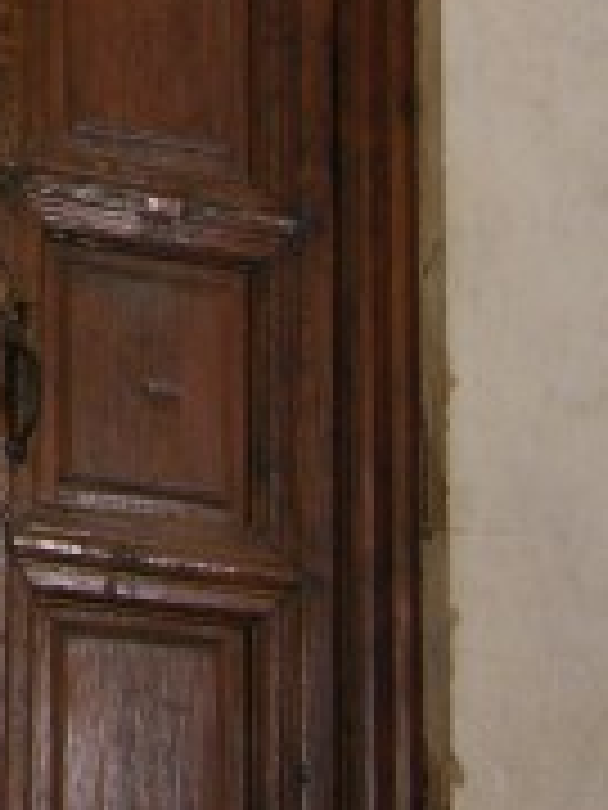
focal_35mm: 149
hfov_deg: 9.7
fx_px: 3489
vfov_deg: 12.7
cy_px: -320
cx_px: -230
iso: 73
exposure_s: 1/4.1
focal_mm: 8.9
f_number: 2.8
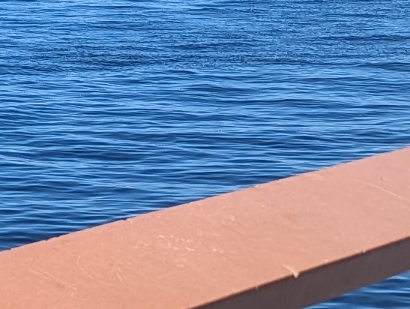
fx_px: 2123
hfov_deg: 10.6
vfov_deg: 8.2
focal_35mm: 179
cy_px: -84
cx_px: -208
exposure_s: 1/1639
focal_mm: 6.81
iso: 46
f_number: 1.85
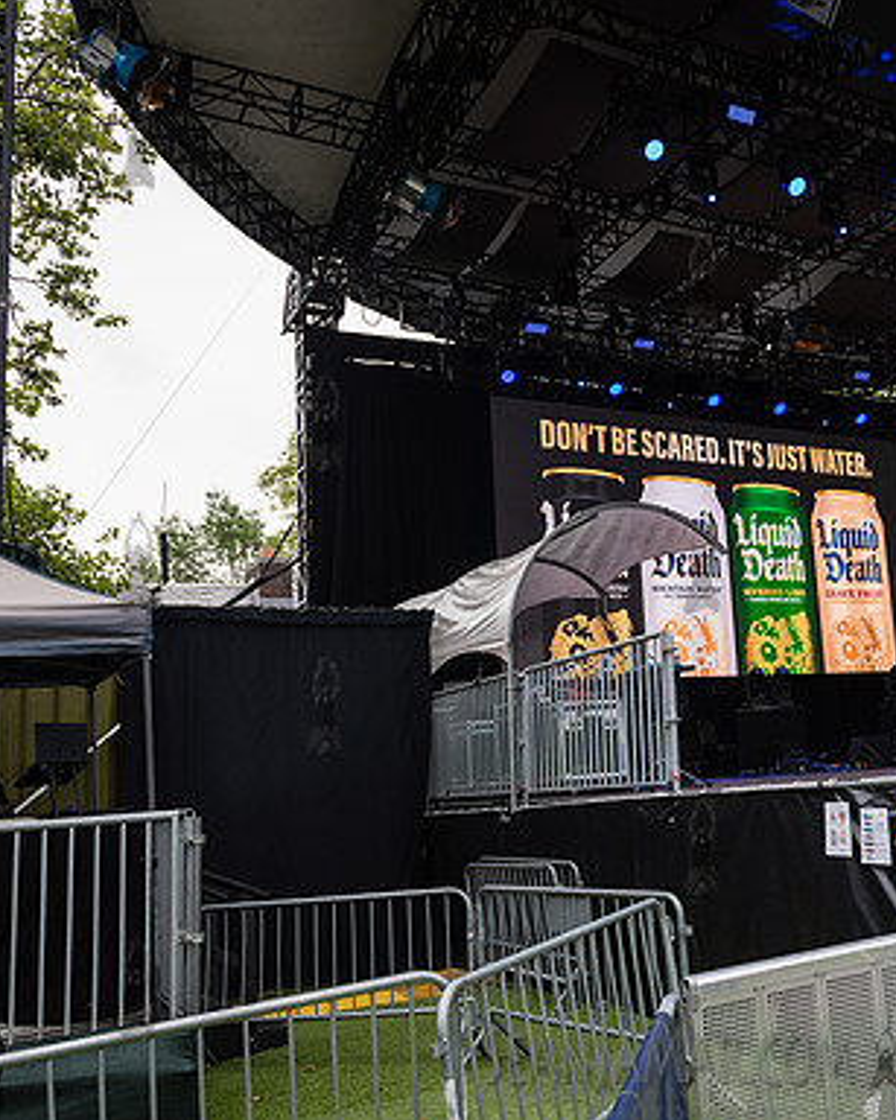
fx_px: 1127
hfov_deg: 41.7
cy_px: 561
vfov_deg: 52.9
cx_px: 700
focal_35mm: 34
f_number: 4.5
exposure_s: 1/800
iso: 1000
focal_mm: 24
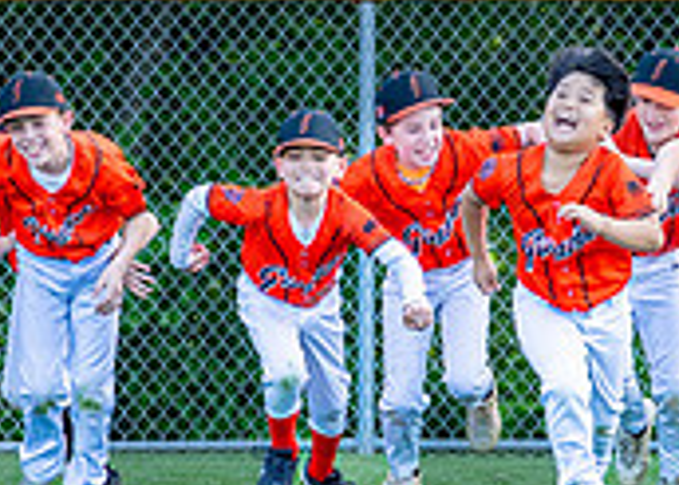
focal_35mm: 246
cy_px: 295
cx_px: 298
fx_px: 4746
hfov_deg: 8.2
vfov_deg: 5.9
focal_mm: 50
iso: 400
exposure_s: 1/1000
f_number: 2.8
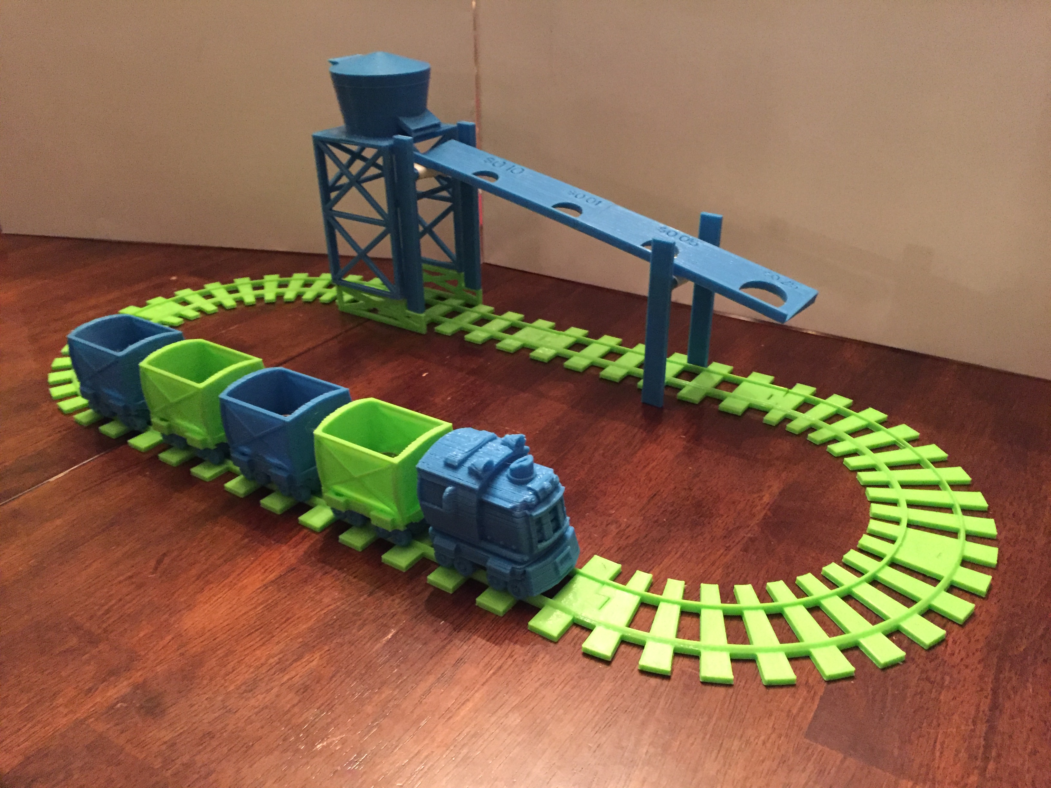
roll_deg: +1.2
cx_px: 526
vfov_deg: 48.2
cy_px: 394
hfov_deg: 61.7
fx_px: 880
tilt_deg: -28.3
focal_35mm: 29
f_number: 2.2
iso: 400
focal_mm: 4.15
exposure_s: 1/15
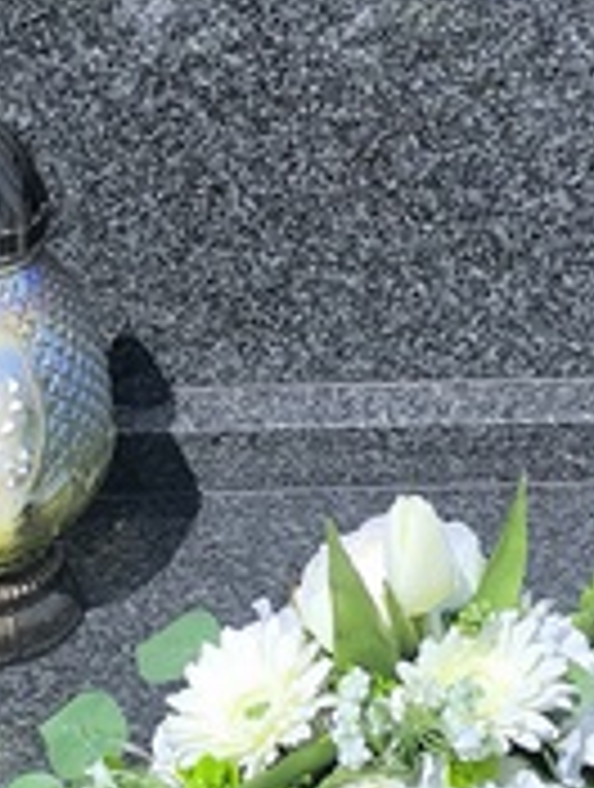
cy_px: 23
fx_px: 2439
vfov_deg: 17.9
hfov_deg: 13.9
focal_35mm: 107
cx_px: 180
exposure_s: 1/1258
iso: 50
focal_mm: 6.14
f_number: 1.65
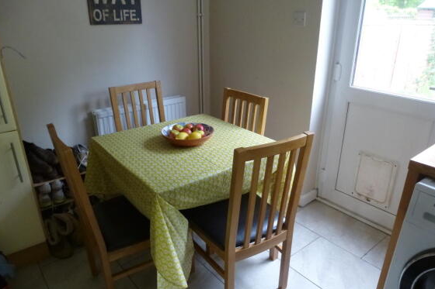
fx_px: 314
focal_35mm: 26
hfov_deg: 69.4
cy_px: 157
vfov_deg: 49.5
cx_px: 219
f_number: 3.3
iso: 400
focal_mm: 4.3
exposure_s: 1/50
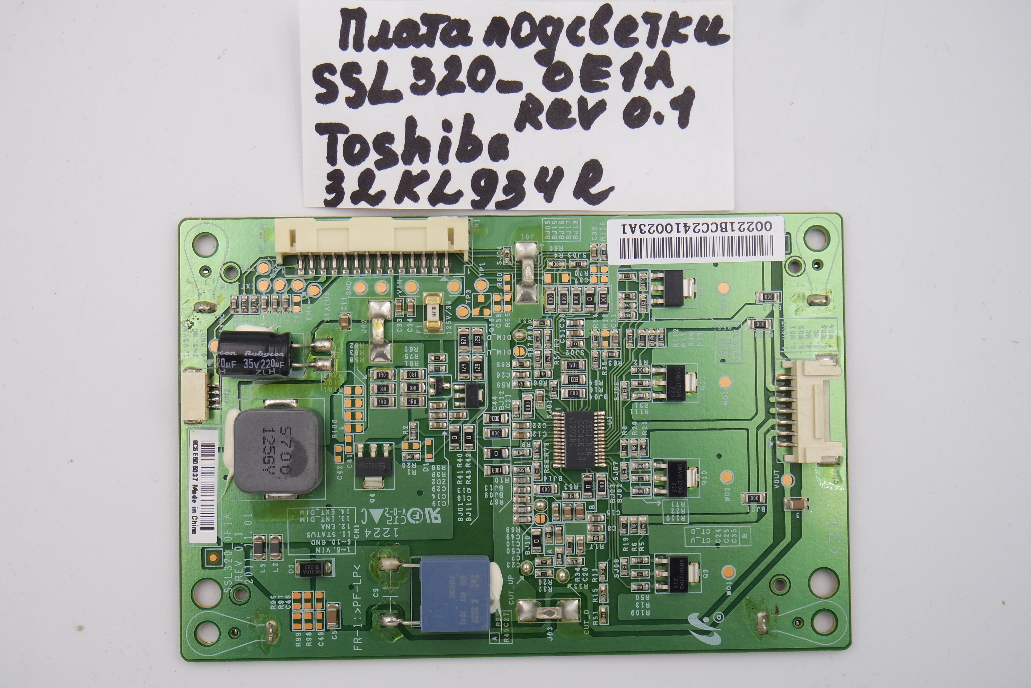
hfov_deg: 41.1
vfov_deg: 28.1
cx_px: 516
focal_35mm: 48
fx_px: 1375
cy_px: 344
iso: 160
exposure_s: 1/125
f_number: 4.5
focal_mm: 18
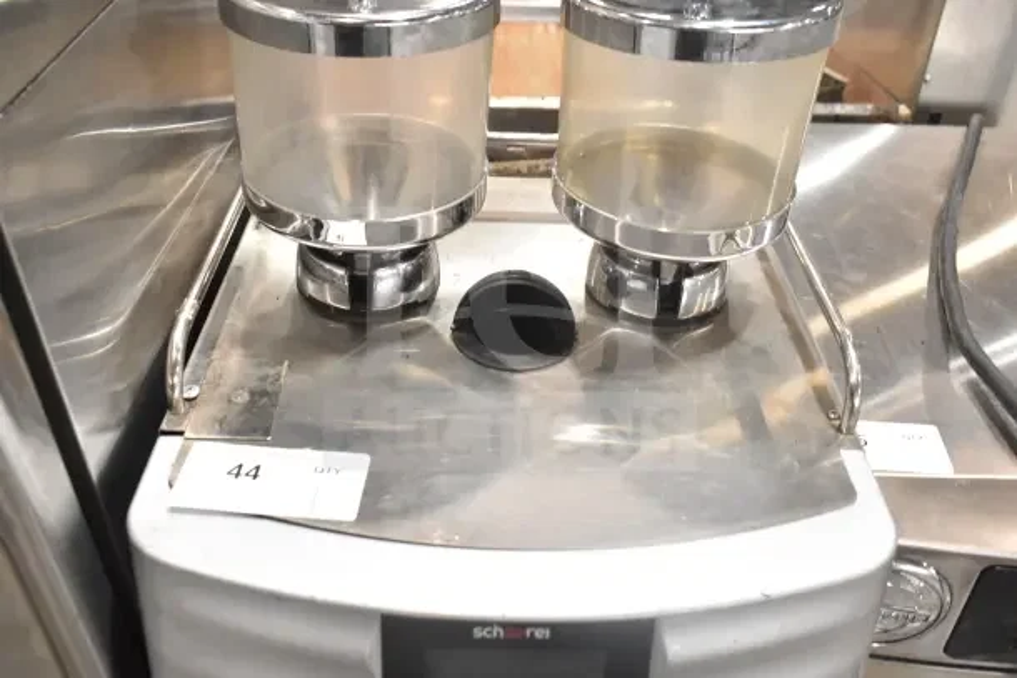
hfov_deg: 57.2
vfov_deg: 40.0
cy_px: 339
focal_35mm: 33
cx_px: 508
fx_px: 932
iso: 1600
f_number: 5
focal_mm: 22
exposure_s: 1/100
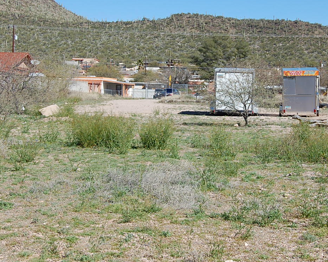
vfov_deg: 22.4
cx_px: 211
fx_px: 660
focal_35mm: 68
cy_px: 92
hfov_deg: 27.8
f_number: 9
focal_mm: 30
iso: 200
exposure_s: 1/320
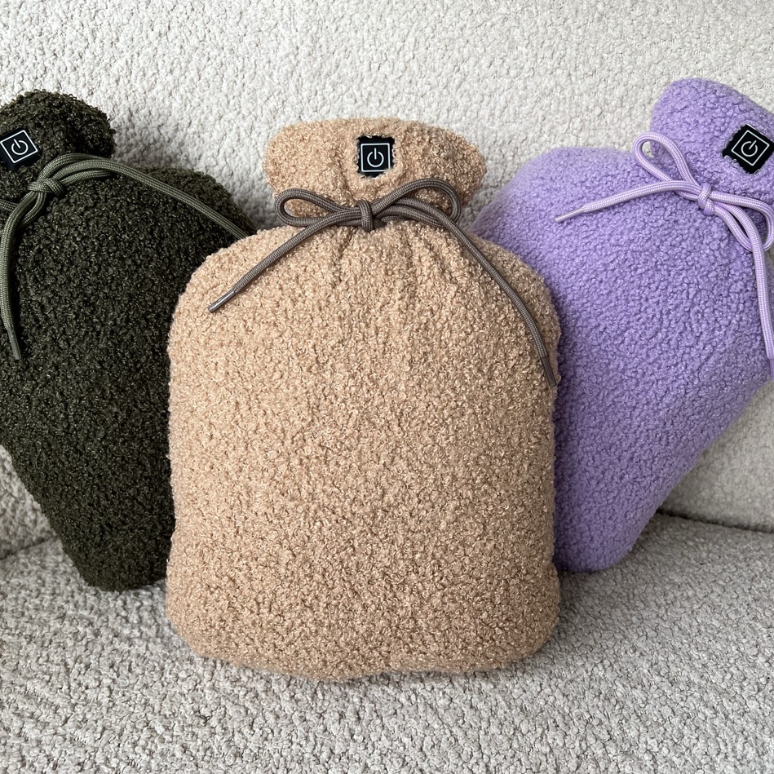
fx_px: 784
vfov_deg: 52.5
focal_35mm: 31
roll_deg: -1.5
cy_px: 388
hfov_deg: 52.5
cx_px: 395
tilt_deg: -35.2
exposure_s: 1/121
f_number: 1.5
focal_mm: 5.7
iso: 100
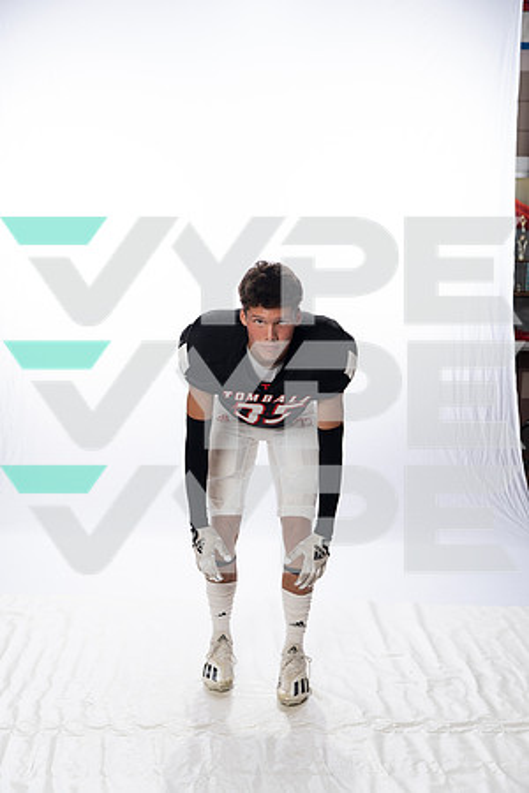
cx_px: 264
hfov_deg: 31.9
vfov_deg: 46.4
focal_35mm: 42
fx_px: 926
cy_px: 396
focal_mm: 42
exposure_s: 1/250
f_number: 4
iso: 400
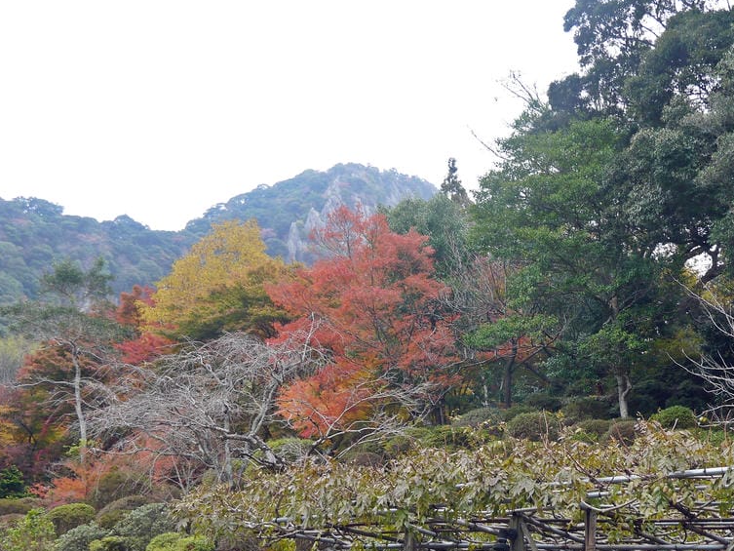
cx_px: 483
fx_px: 1082
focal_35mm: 51
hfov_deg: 37.1
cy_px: 387
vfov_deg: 28.3
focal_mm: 16
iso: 160
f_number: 4.5
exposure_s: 1/100
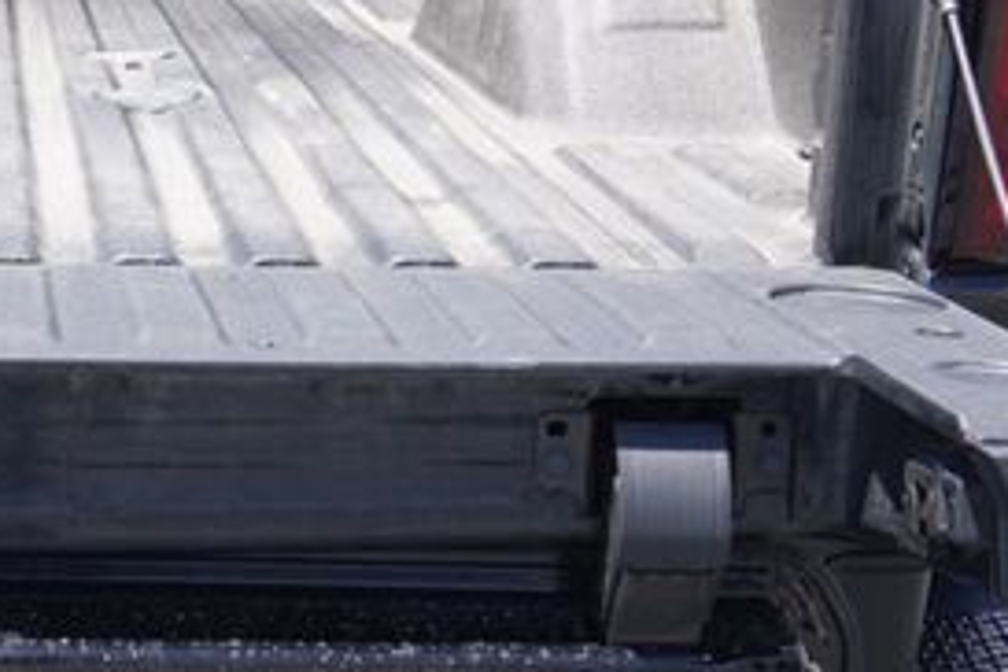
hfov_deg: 21.3
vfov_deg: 15.2
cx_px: -140
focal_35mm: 90
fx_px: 2520
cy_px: 314
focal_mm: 16
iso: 100
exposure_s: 1/160
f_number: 6.3
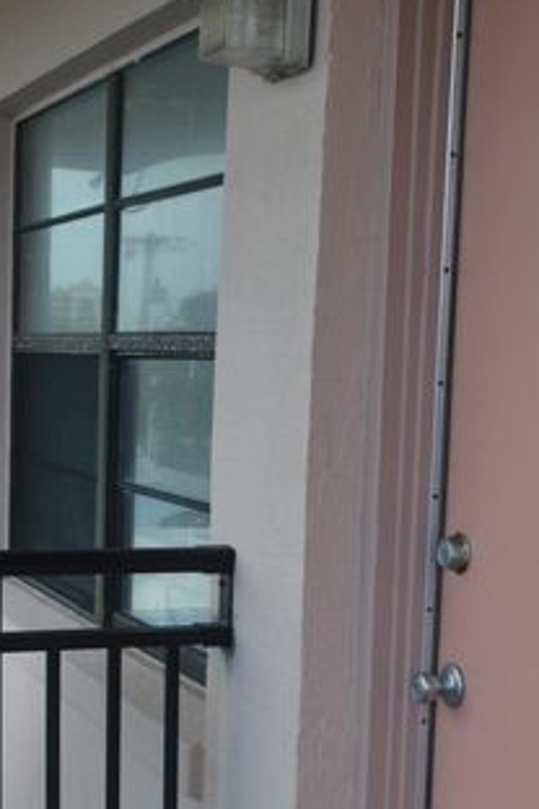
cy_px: 542
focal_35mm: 65
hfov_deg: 20.7
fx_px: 1460
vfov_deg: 30.7
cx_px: 409
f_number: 5.6
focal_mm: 18
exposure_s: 1/125
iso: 100
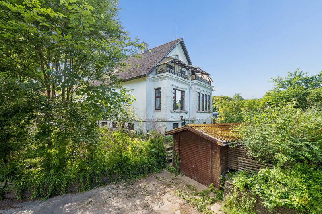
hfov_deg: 96.7
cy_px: 107
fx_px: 143
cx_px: 161
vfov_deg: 73.7
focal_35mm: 16
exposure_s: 1/250
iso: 160
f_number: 4.5
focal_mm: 16
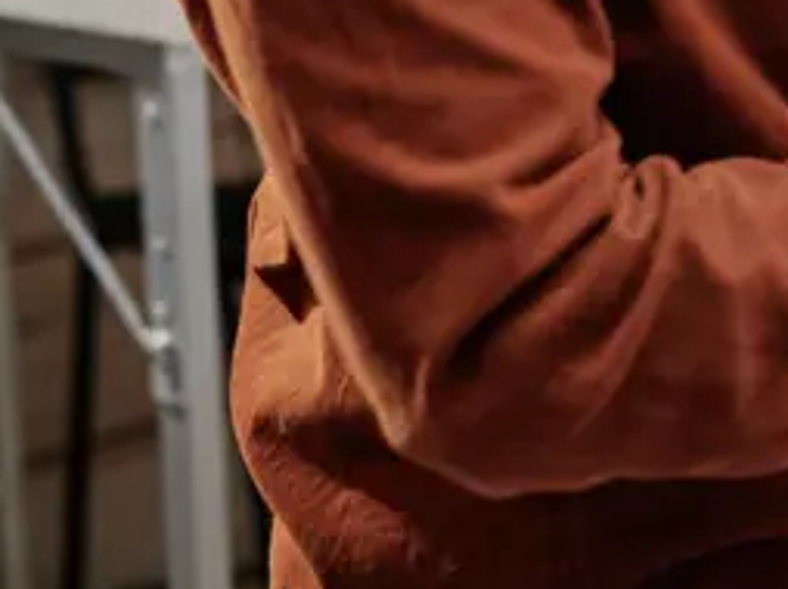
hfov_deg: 9.6
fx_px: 4412
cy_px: -327
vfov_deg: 7.5
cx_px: 1505
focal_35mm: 194
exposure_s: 1/200
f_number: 3.2
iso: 800
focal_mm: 50
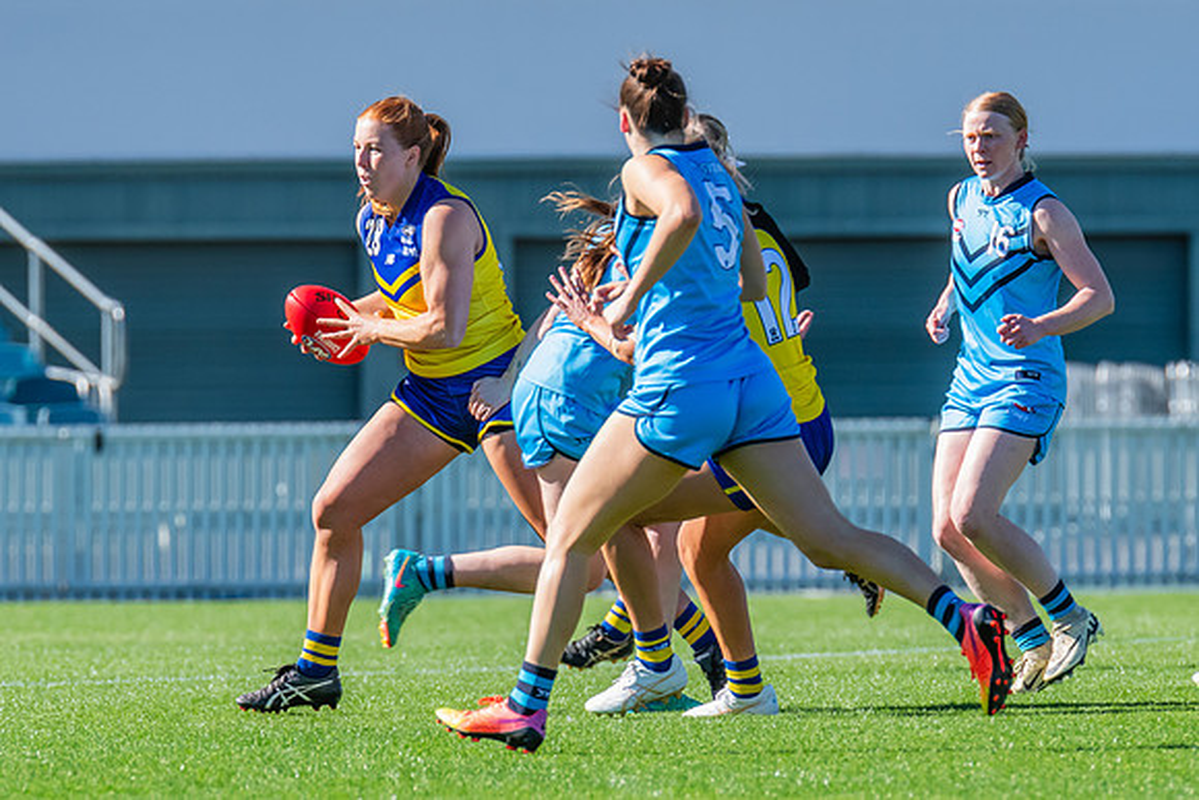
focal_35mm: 736
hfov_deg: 2.8
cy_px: 404
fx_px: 24510
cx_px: 394
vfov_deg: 1.9
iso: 800
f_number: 7.1
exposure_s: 1/1250
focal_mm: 420
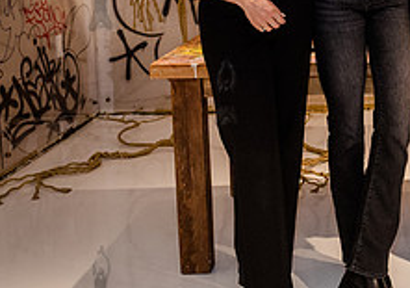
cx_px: 498
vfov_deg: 19.3
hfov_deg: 25.1
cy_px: -4
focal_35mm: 71
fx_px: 822
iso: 1600
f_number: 4
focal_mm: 24
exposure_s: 1/200
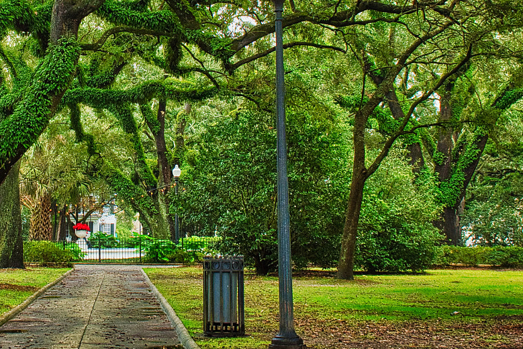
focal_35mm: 83
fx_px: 1206
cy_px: 79
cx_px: 89
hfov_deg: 24.0
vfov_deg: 16.3
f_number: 8
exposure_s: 1/30
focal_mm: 27
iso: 200
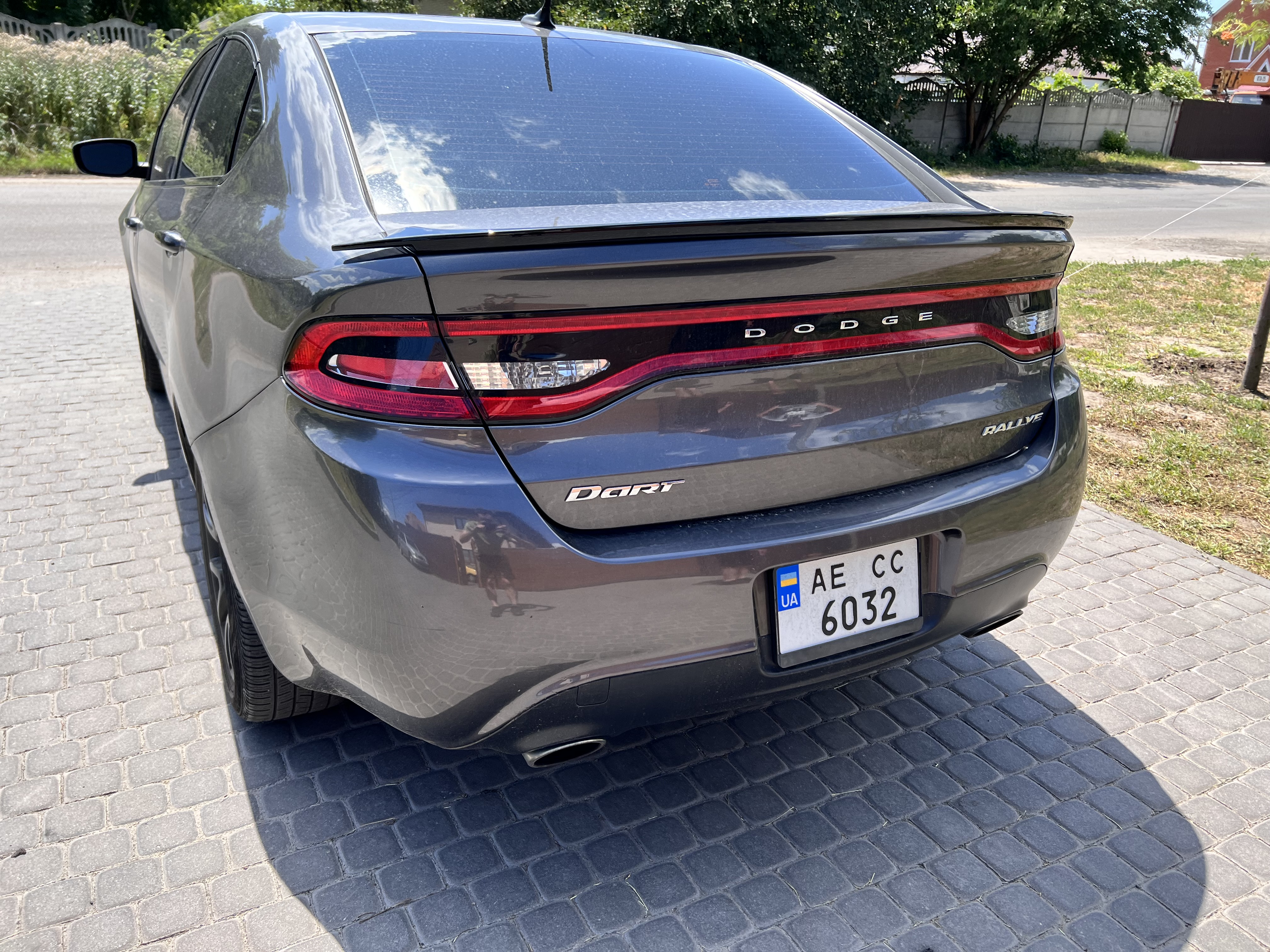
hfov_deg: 67.3
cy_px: 476
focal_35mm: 26
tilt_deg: -20.3
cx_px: 635
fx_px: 954
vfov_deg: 53.1
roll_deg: -2.4
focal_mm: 5.7
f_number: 1.5
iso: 50
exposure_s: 1/1488
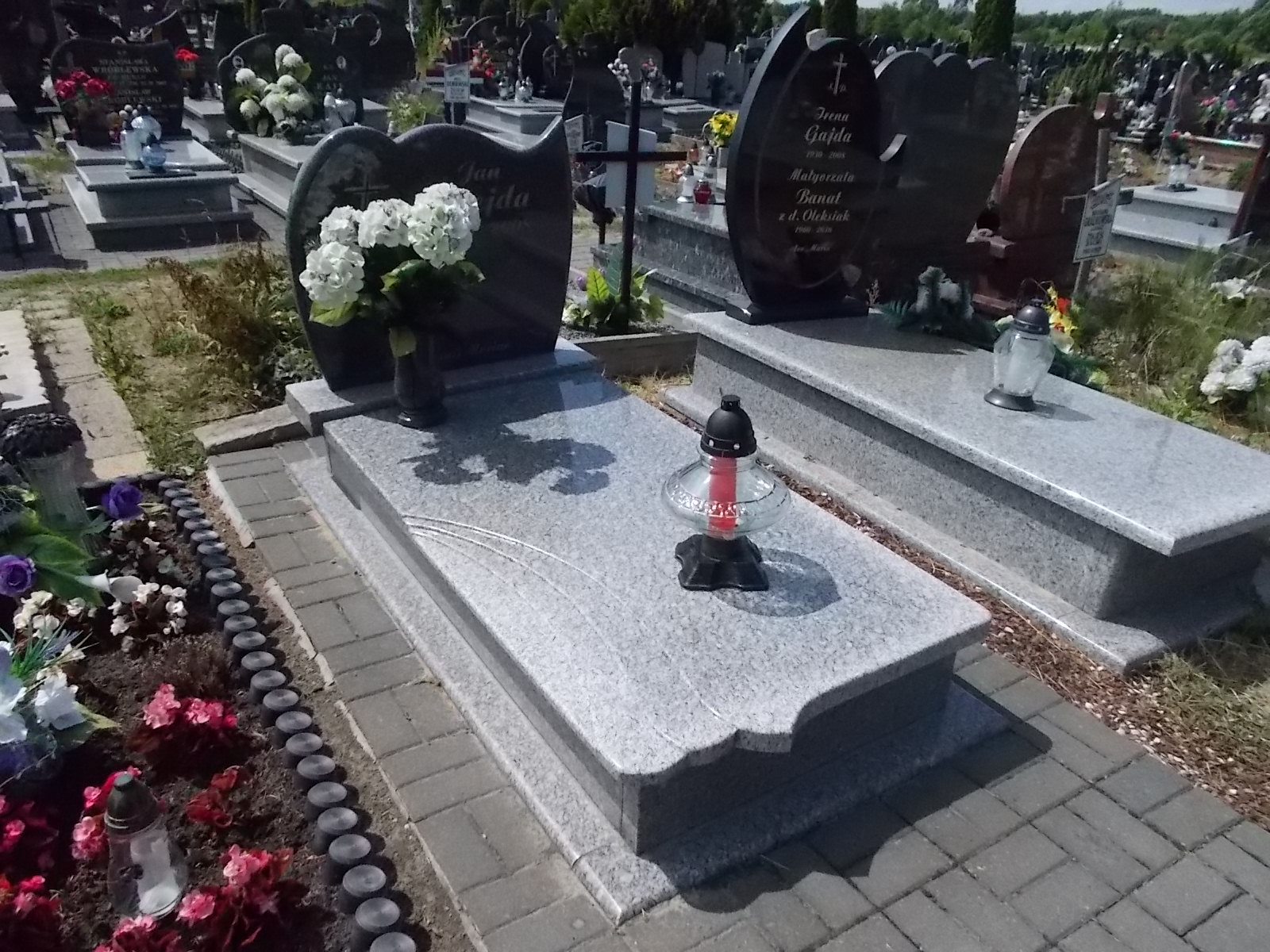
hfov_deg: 67.3
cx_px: 635
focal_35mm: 26
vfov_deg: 53.1
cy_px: 476
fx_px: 954
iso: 400
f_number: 8
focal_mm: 4.6
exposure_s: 1/1250
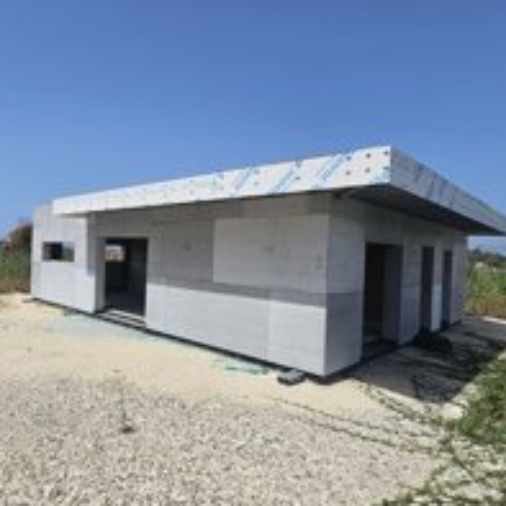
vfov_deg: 72.1
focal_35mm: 21
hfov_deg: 68.2
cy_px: 259
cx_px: 136
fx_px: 347
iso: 50
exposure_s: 1/5130
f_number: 2.2
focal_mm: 2.2
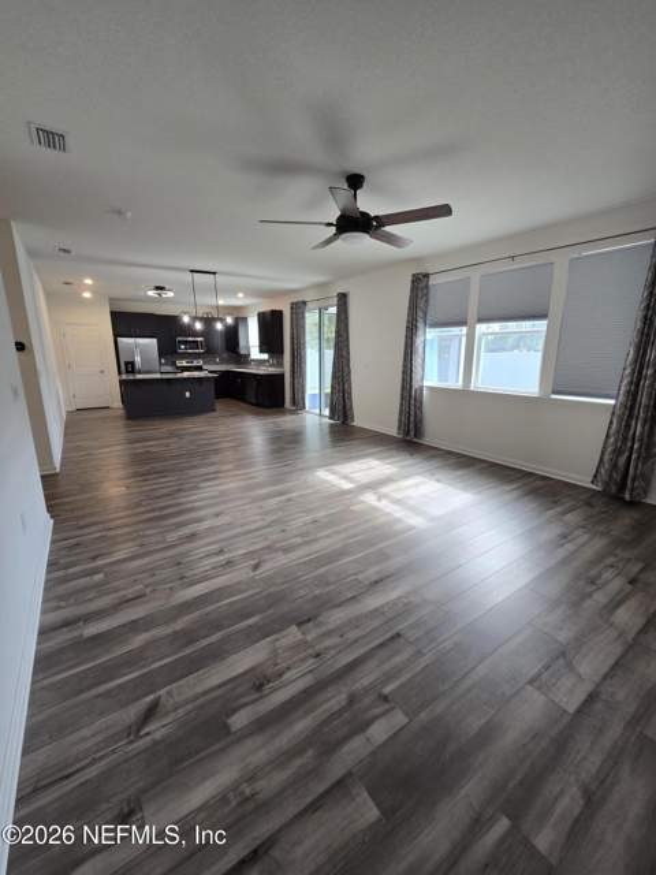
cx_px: 328
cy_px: 438
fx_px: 328
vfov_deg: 106.2
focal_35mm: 13
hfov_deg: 89.9
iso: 64
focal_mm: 2.2
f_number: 2.2
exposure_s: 1/60
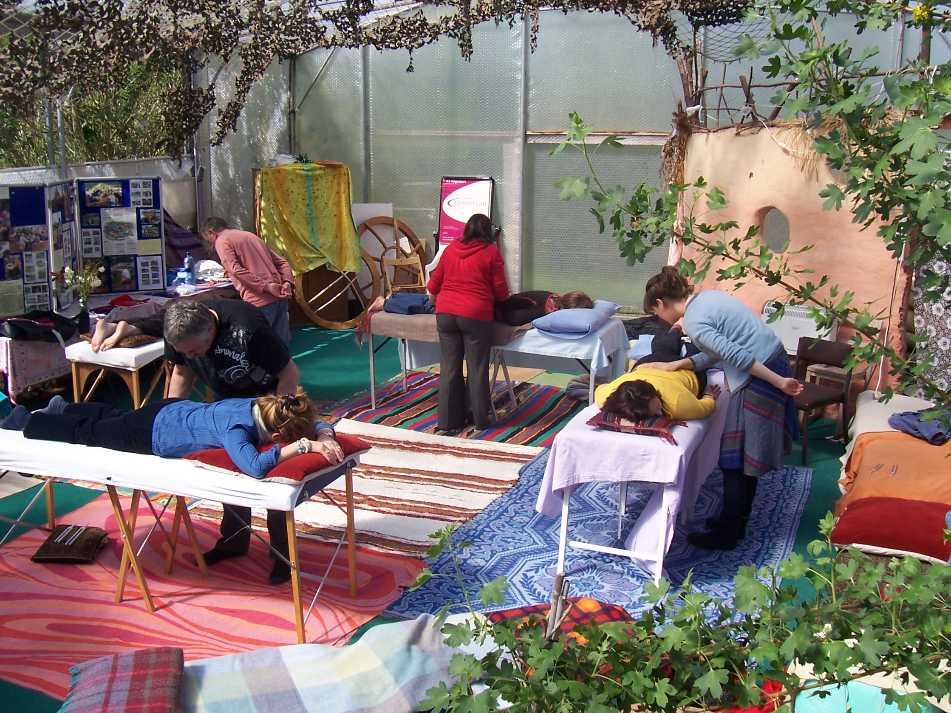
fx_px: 962
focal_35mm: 35
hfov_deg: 52.6
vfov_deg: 40.7
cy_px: 353
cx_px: 477
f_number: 5.6
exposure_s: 1/250
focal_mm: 5.6
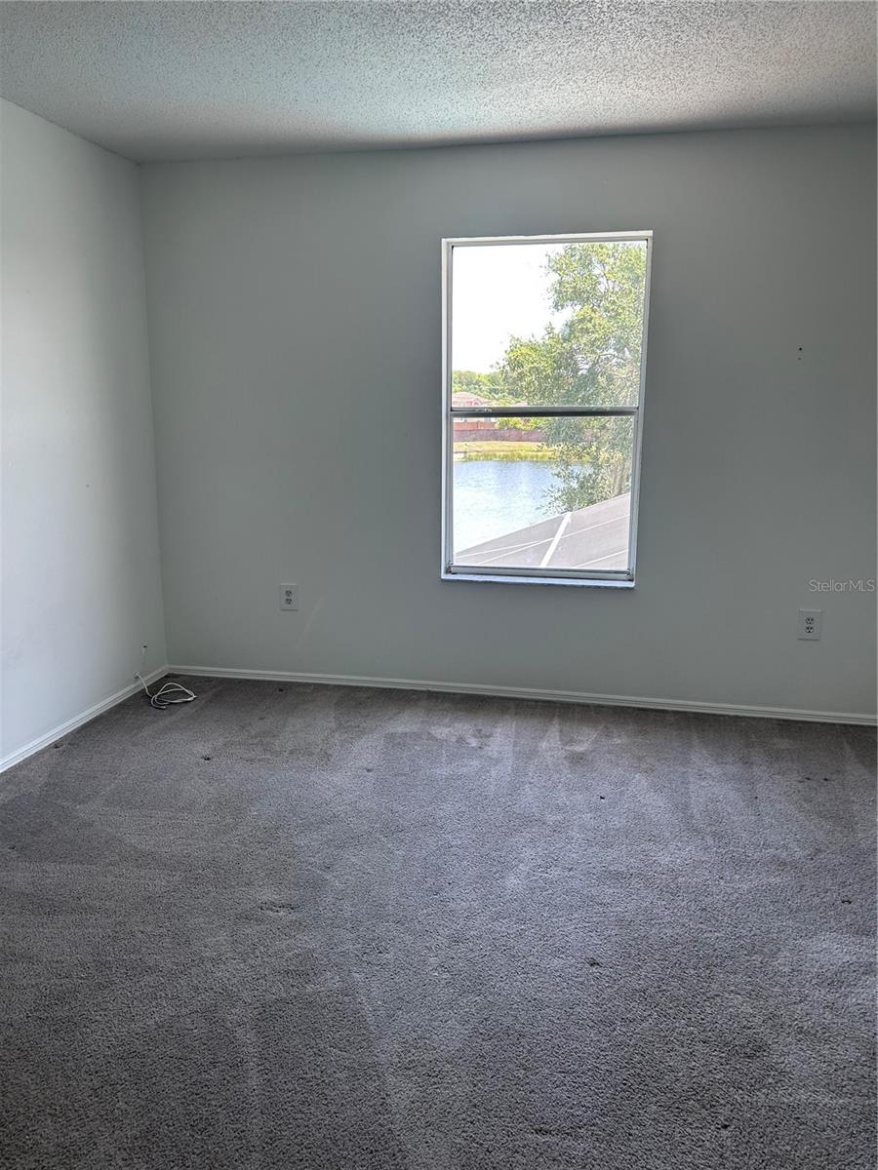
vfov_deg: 67.3
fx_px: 879
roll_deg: -1.4
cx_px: 439
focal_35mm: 26
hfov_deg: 53.1
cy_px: 585
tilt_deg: -11.0
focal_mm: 5.7
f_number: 1.5
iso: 50
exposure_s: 1/209
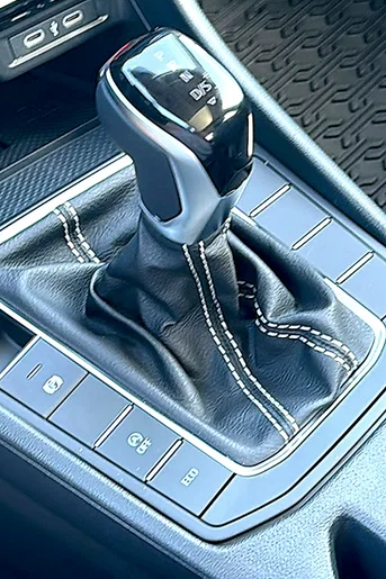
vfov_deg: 31.0
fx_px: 1046
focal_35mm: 65
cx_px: 169
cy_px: 287
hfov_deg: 20.9
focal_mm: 6.86
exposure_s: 1/40
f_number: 1.78
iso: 80
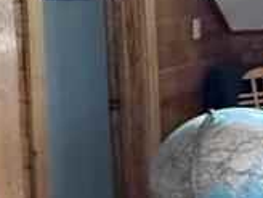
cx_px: 903
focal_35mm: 109
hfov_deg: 9.8
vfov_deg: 13.4
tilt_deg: -2.5
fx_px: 828
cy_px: 2
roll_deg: +2.6
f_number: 2.2
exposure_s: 1/60
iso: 500
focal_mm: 2.22
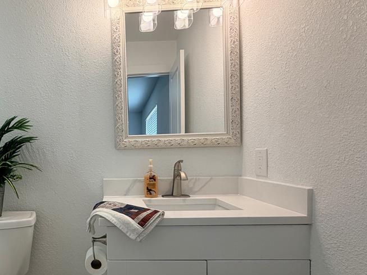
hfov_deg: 72.8
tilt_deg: -2.3
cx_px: 108
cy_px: 160
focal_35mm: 22
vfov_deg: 60.7
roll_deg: +1.5
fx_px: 233
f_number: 2.2
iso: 160
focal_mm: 2.22
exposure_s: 1/120
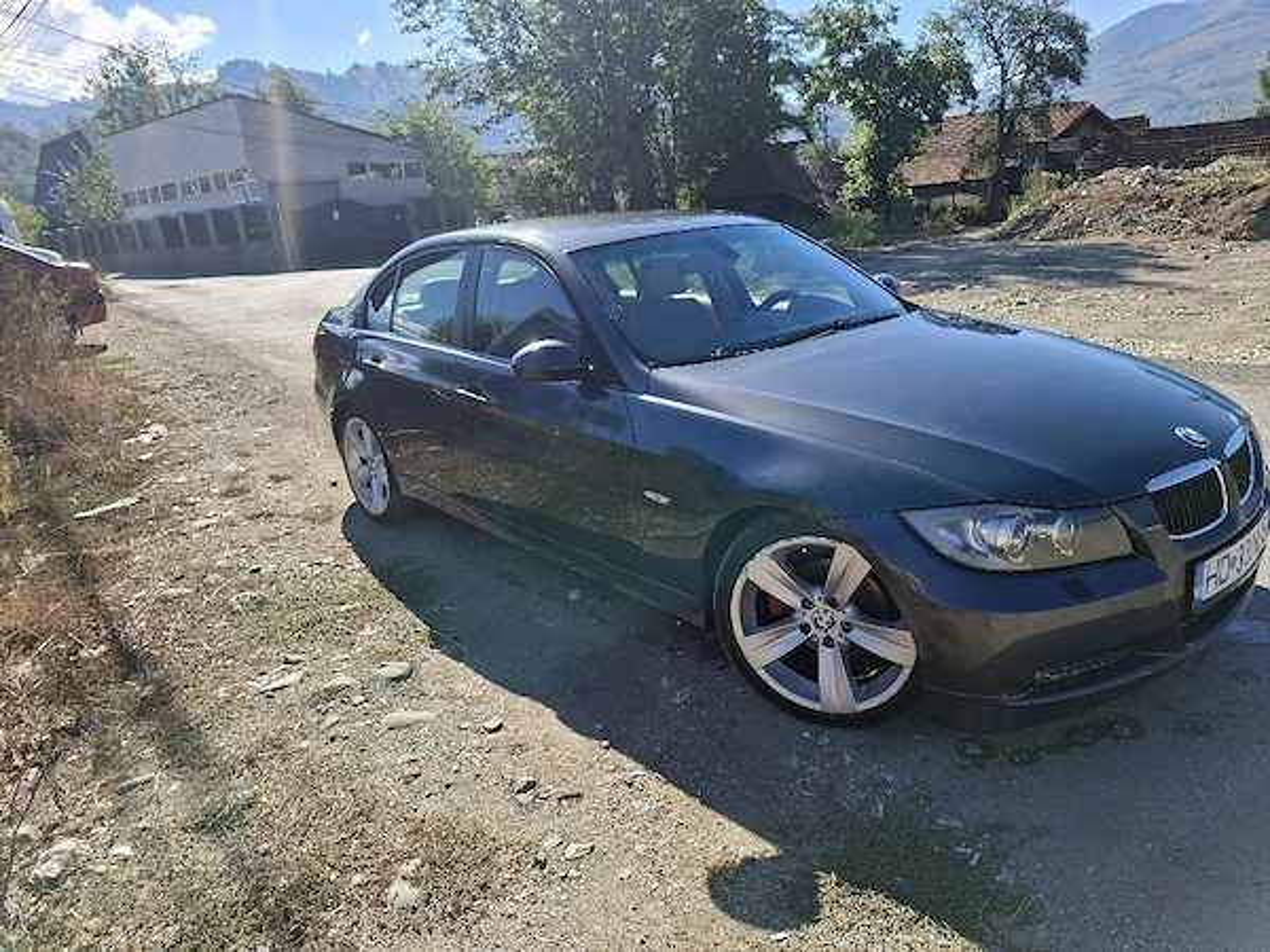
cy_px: 476
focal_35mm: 23
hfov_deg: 73.9
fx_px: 844
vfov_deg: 58.9
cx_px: 635
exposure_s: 1/1667
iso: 50
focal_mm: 5.54
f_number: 1.8
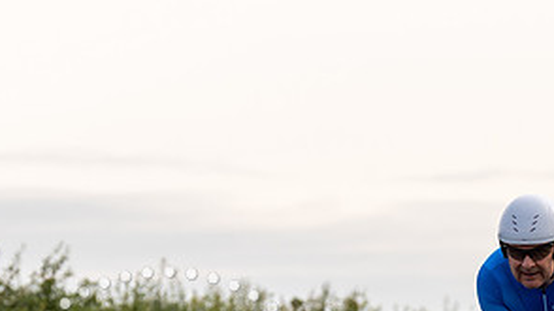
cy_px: 467
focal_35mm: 353
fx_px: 5183
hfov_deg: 6.1
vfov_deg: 3.4
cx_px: 550
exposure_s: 1/1000
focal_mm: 107
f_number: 4
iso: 200
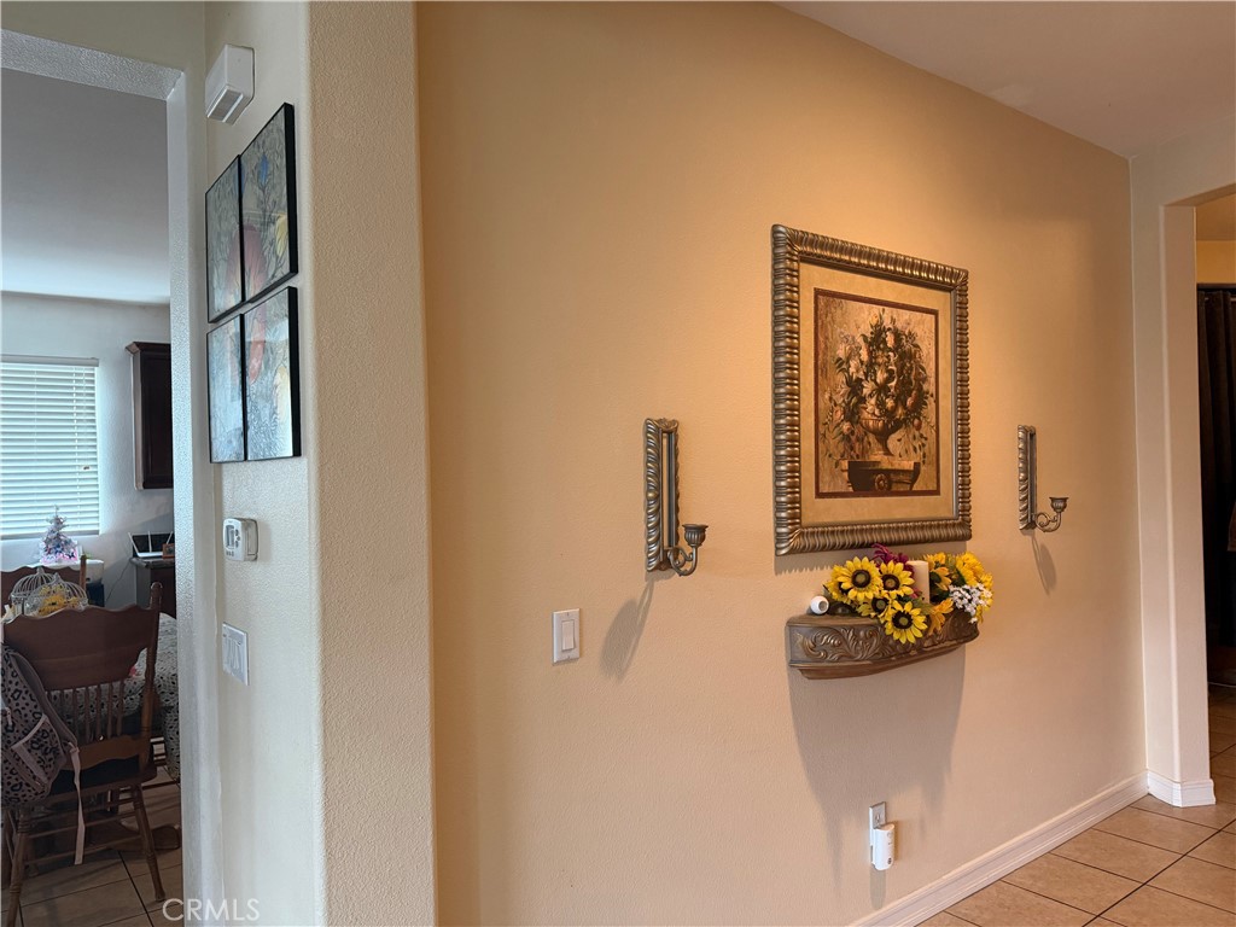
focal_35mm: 24
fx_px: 857
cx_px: 618
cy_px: 464
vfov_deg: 56.8
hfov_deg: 71.6
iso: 320
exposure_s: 1/60
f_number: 1.78
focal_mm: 6.76
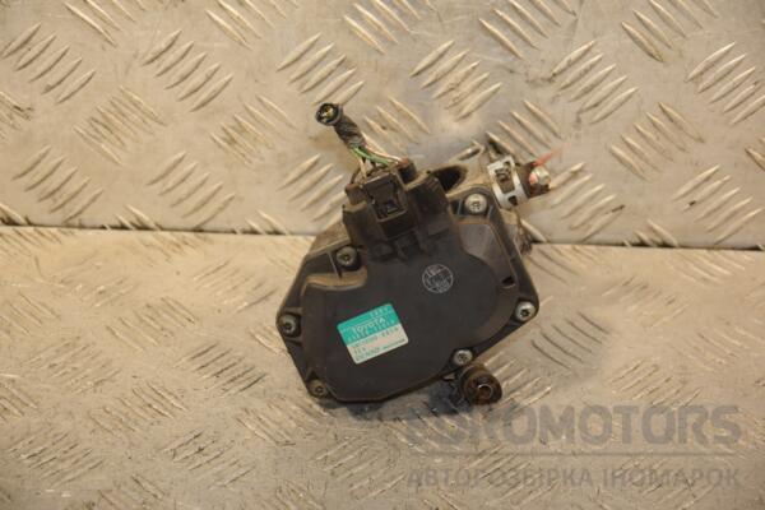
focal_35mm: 120
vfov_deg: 11.4
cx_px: 382
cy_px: 255
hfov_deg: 17.1
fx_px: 2550
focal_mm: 80
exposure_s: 1/160
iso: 800
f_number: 5.3
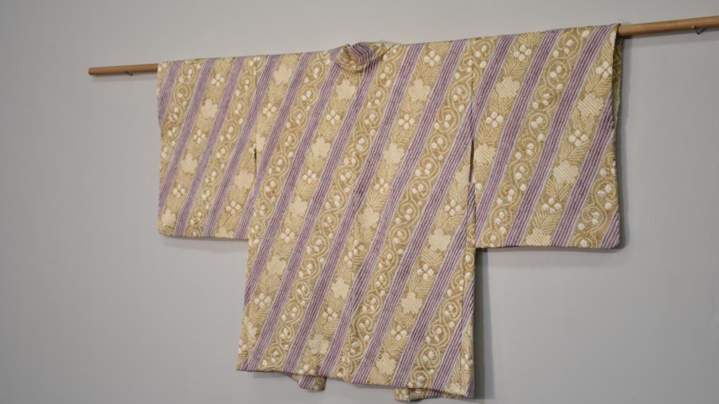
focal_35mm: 56
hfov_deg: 37.5
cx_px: 362
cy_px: 190
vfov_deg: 21.6
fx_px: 1059
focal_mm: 35
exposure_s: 1/80
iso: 400
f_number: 4.2
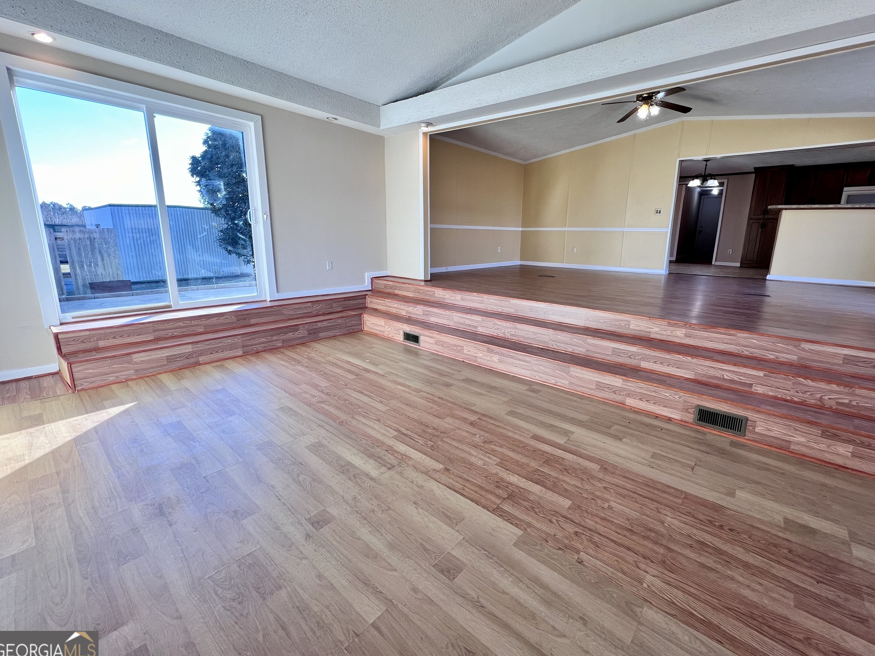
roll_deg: -1.2
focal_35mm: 14
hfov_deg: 101.9
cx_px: 464
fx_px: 354
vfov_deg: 85.6
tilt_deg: -12.4
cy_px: 313
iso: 50
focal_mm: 1.57
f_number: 1.8
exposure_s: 1/120
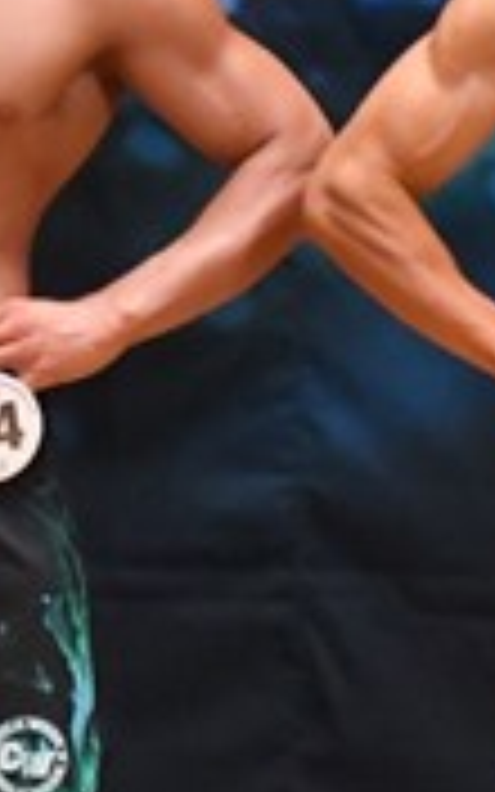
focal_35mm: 1277
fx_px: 27563
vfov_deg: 1.6
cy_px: 477
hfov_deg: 1.0
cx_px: 434
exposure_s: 1/400
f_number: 5.6
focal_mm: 190
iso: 8000
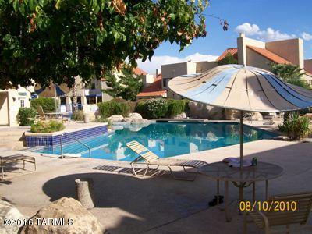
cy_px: 117
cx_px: 156
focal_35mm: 36
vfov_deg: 39.7
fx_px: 324
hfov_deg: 51.4
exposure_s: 1/618
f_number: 4.8
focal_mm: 6
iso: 80
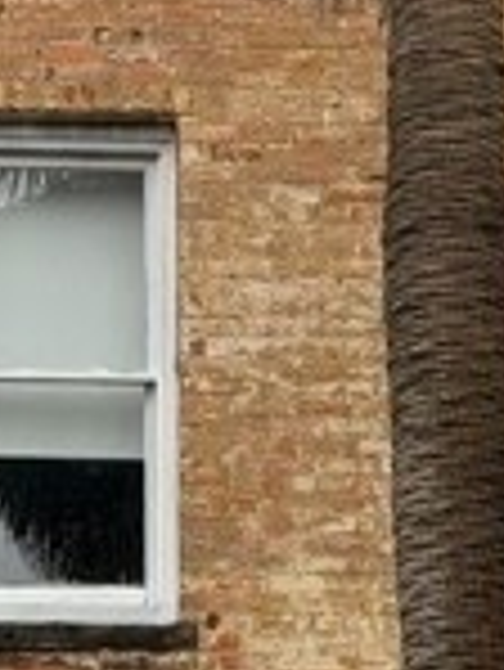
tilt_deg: +10.5
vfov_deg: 7.7
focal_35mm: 247
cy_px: 1264
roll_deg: +0.1
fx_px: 4788
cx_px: 324
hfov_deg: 6.0
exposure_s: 1/1575
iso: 64
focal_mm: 6.76
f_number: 1.78
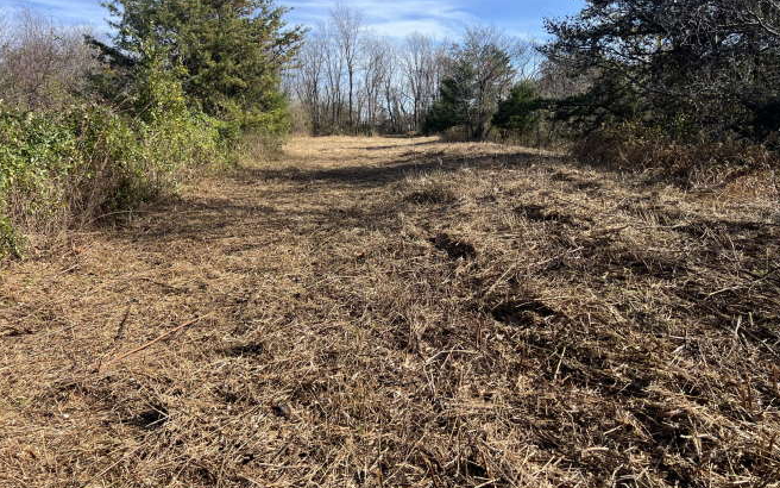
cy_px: 200
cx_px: 393
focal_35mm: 28
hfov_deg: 66.5
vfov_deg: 44.4
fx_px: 595
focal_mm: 5.7
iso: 50
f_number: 1.5
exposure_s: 1/2123
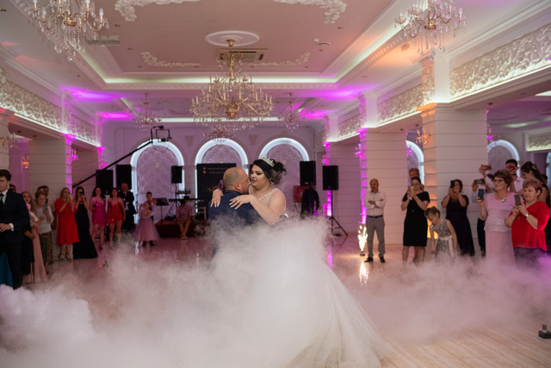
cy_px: 184
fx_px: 536
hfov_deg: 54.4
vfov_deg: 37.9
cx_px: 276
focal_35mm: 35
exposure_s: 1/125
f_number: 2.2
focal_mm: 23
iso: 1600
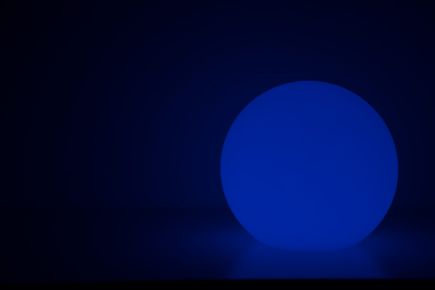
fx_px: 846
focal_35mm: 70
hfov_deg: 28.8
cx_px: 218
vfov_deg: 19.5
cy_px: 145
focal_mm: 70
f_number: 2.8
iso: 800
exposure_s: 1/500
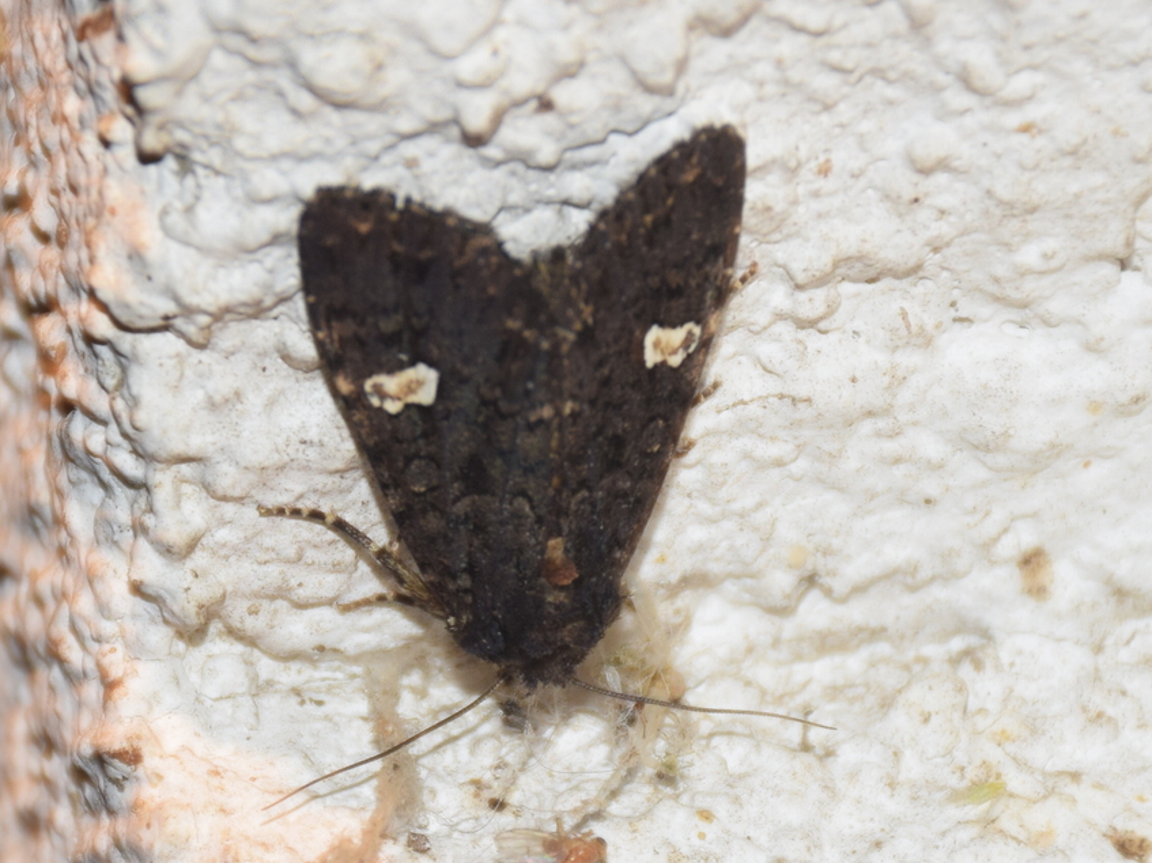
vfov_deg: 6.5
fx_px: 7620
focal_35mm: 229
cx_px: 501
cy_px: 431
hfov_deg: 8.6
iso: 320
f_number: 7.1
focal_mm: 140
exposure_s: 1/60
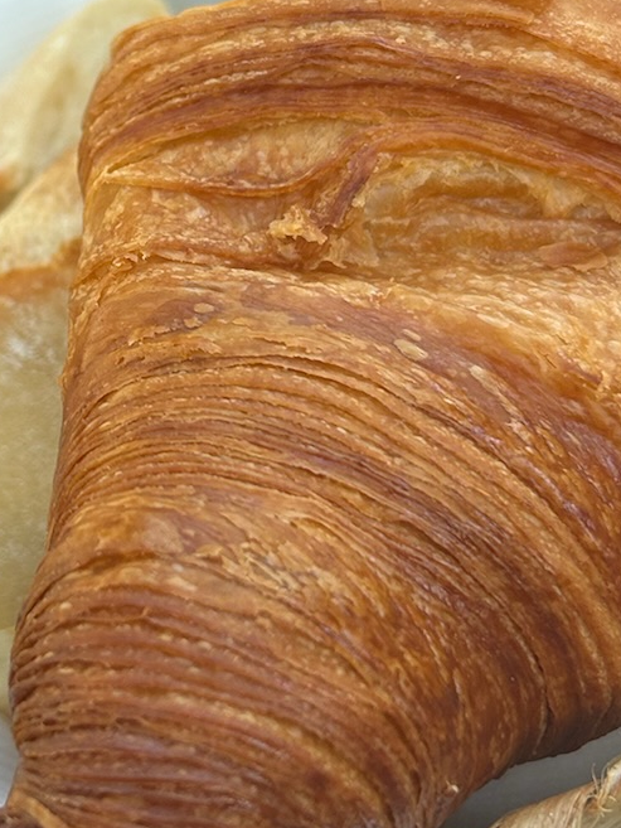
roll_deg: +4.1
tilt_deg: -30.9
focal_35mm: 81
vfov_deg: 23.8
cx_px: -18
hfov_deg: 17.7
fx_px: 1937
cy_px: 173
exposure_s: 1/121
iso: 40
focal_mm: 5.7
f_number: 1.5
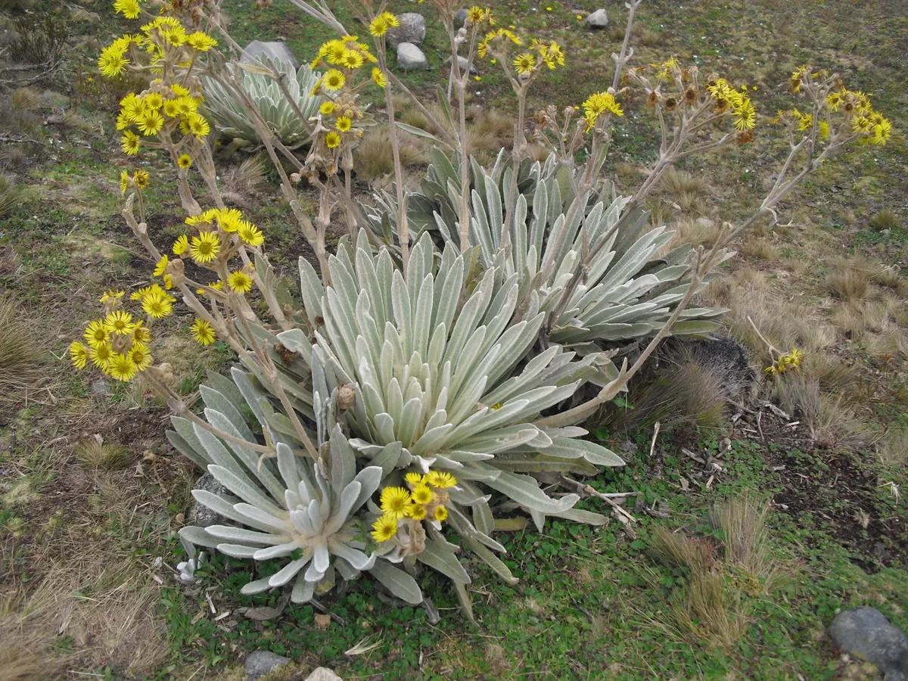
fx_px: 944
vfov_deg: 39.7
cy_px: 340
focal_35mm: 36
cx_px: 454
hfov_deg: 51.4
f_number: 7.8
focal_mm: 6.3
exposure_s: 1/100
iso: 100
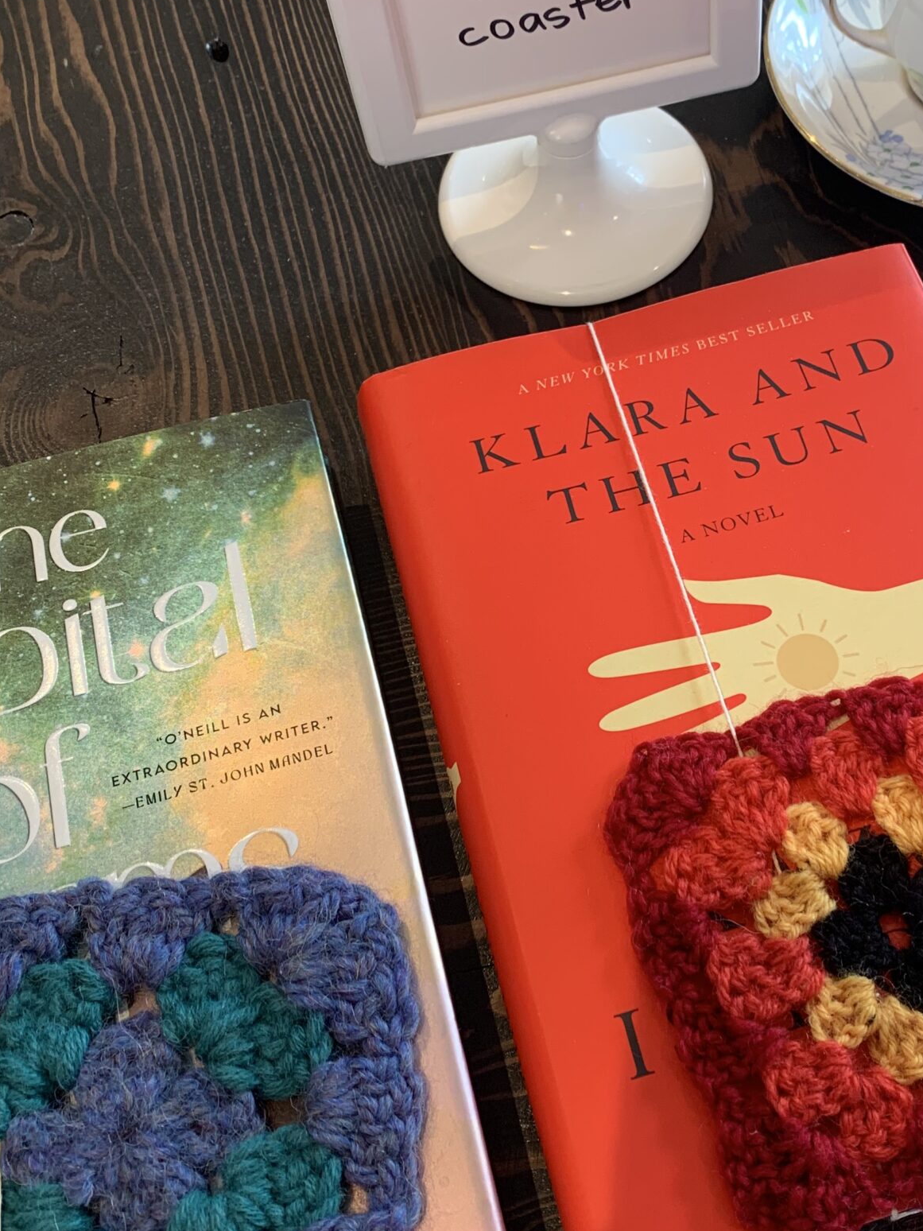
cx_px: 660
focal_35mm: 43
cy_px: 542
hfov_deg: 33.1
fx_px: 1529
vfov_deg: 43.8
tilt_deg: -60.2
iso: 80
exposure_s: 1/60
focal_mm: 4.25
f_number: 1.8
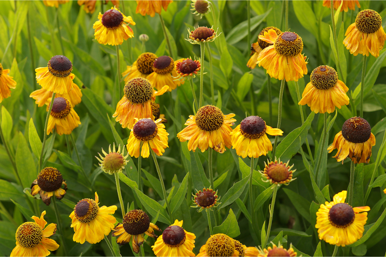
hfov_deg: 13.7
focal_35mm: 150
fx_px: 1608
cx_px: 193
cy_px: 128
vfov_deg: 9.1
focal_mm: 100
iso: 250
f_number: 5.6
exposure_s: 1/160
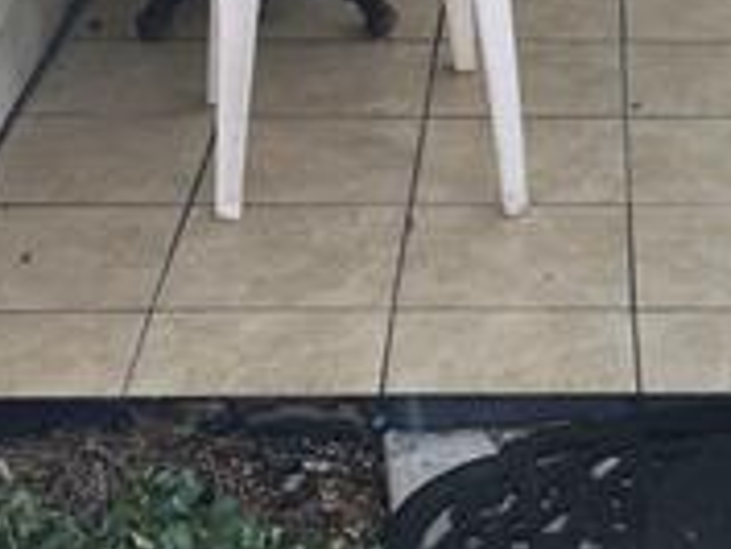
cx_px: 636
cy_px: -95
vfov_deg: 13.7
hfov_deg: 18.4
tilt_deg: -18.0
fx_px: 2219
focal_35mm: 105
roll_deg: -0.1
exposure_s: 1/298
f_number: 2.2
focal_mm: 4.15
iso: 25
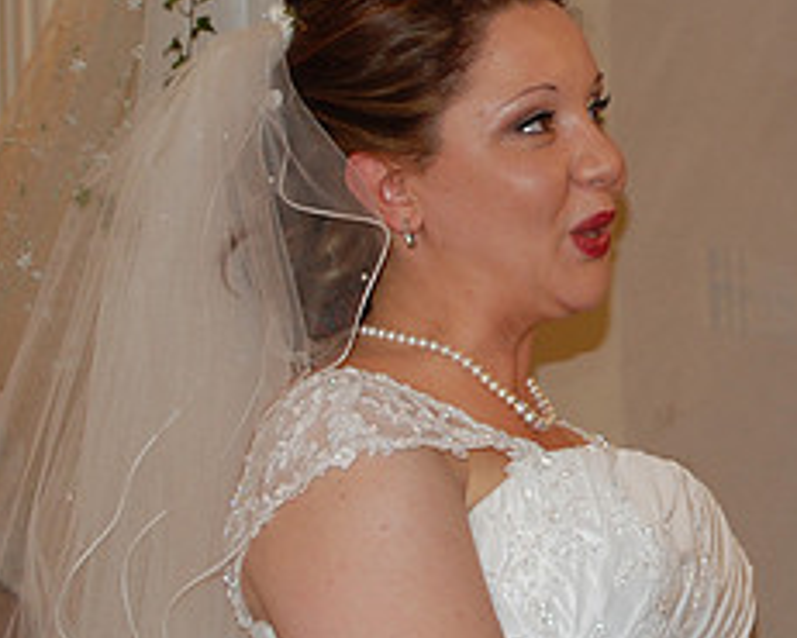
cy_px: 210
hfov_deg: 9.9
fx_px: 4582
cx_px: 811
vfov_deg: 8.0
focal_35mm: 194
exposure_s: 1/60
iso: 400
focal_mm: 55
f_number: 5.6
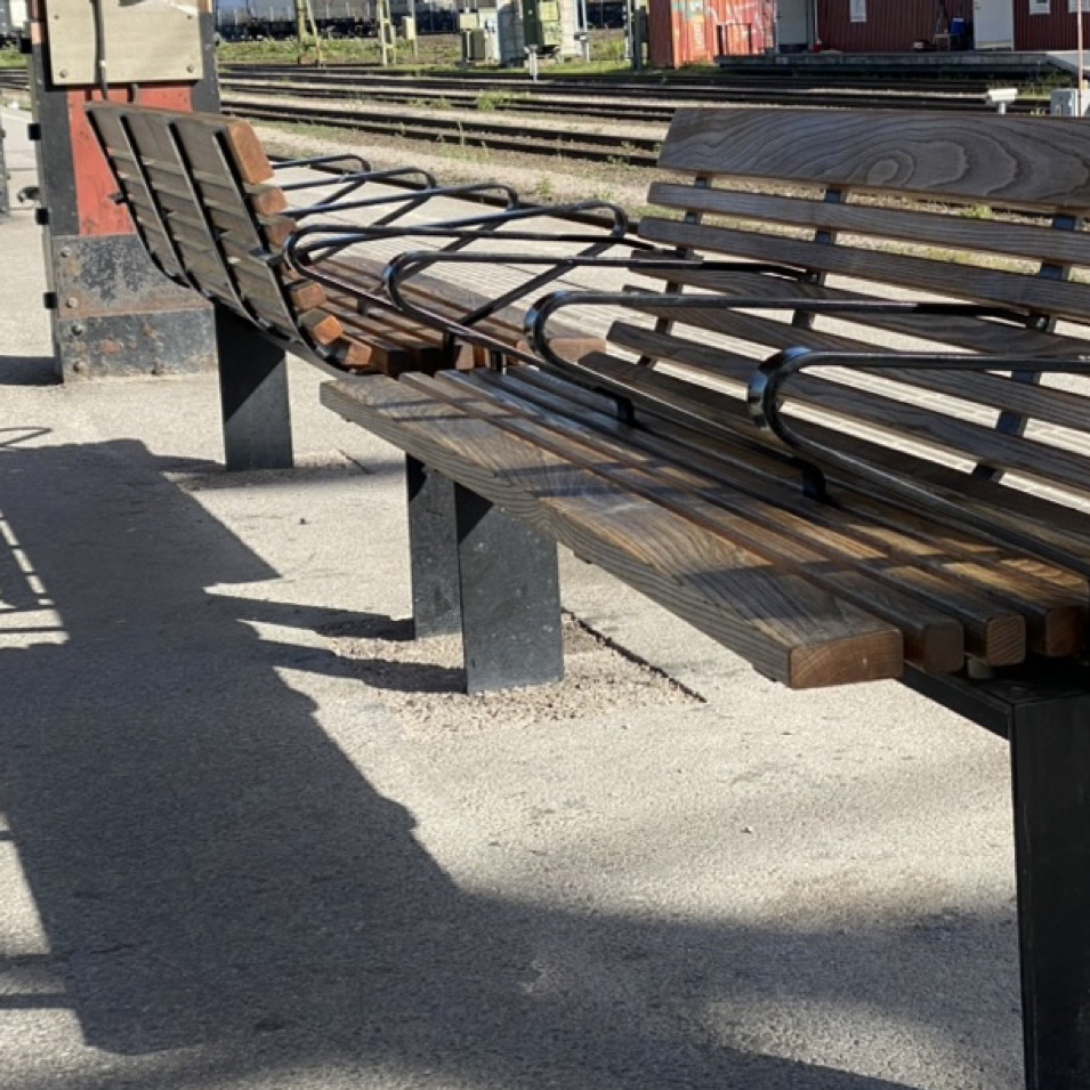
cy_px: 498
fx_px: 2743
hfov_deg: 22.3
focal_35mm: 77
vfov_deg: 22.5
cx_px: 812
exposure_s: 1/1065
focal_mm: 6
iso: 20
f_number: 2
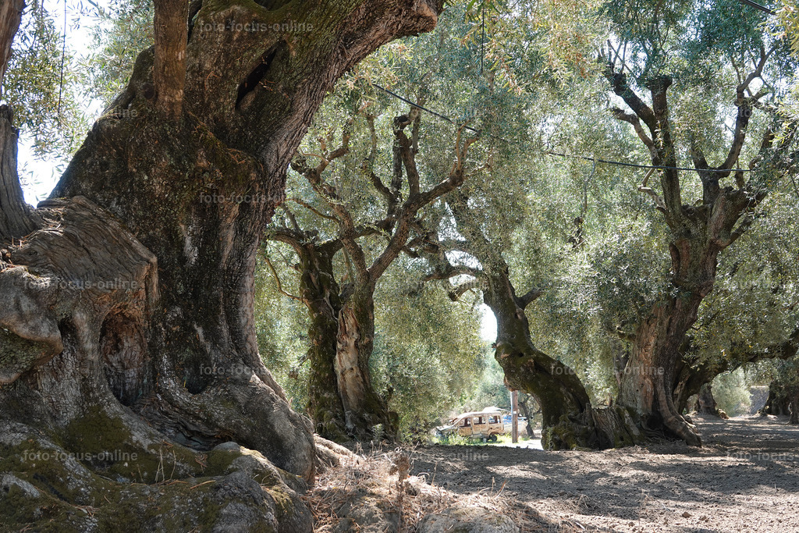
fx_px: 1021
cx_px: 400
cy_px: 266
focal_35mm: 46
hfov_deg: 42.7
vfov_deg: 29.3
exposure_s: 1/60
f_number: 3.2
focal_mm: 16.92
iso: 100
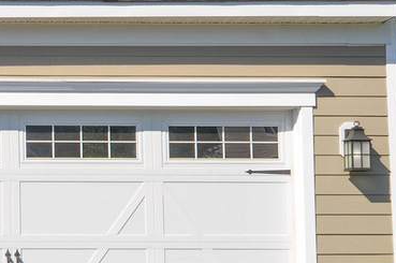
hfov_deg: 17.7
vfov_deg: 13.1
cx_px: -191
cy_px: 58
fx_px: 1142
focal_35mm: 104
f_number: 8
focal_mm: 20
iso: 100
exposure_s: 1/250
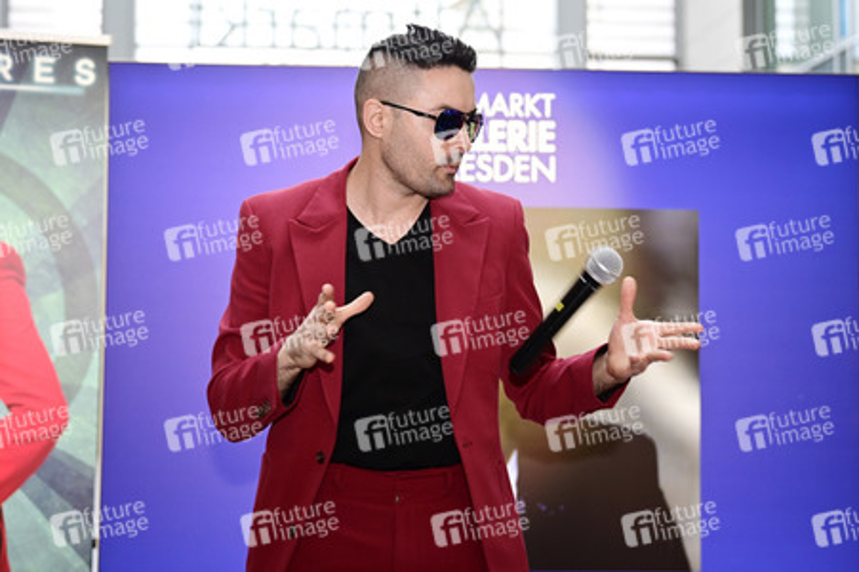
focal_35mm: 50
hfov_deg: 39.6
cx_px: 430
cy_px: 286
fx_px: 1192
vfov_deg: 27.0
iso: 640
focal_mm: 50
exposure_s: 1/160
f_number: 2.8
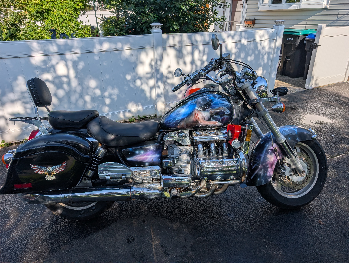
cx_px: 174
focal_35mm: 24
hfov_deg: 71.5
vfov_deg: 56.9
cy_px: 132
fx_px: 242
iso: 21
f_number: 1.68
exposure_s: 1/1783
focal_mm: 6.9
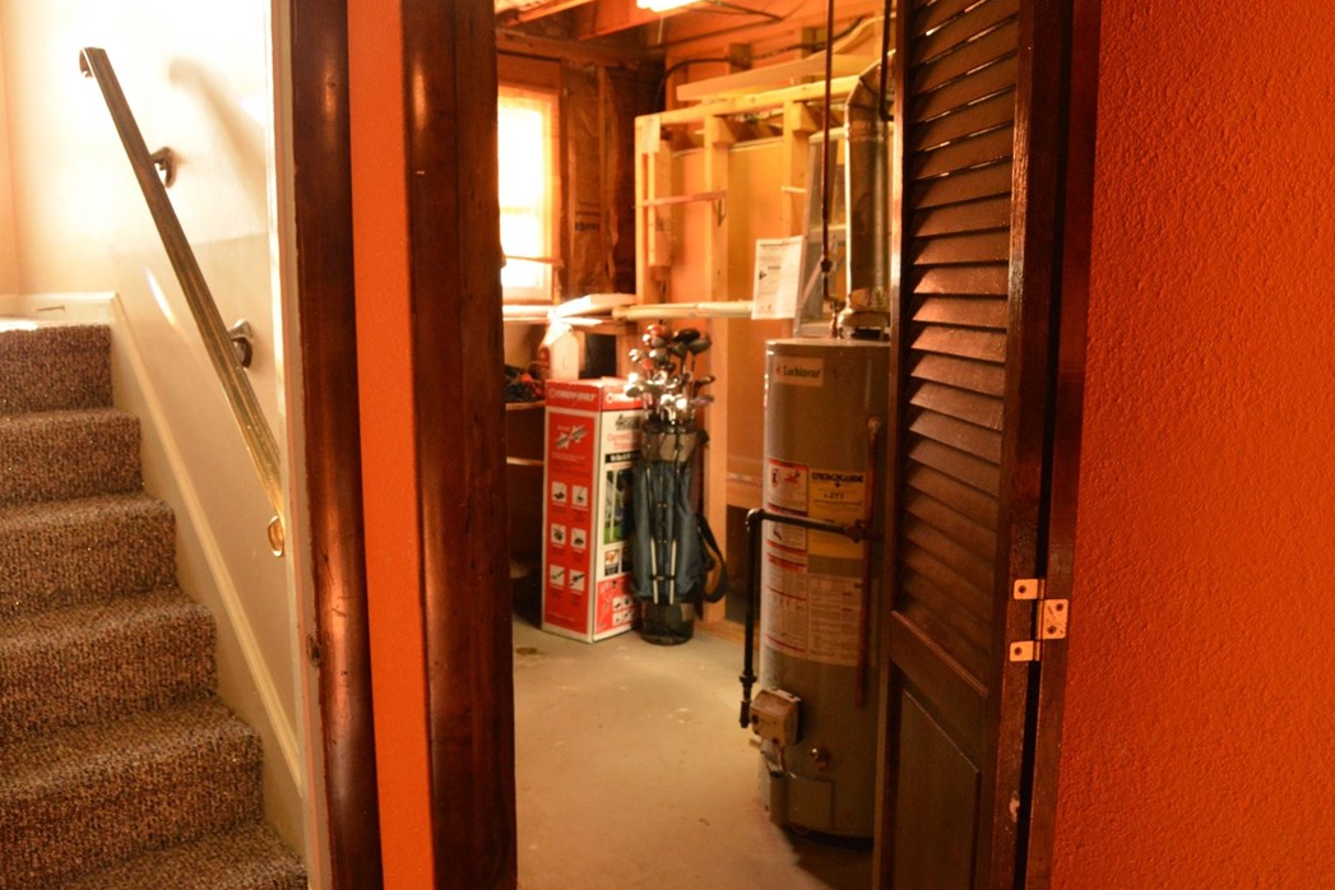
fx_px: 1038
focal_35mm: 28
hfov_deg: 65.5
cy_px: 439
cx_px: 681
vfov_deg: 46.4
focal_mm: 18
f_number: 5.6
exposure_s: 1/60
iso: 3200
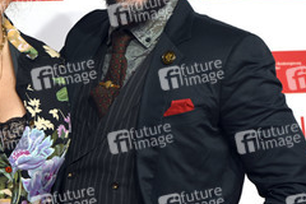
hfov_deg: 8.4
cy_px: 43
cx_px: 30
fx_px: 2074
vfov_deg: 5.6
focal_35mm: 244
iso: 1000
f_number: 6.3
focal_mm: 130
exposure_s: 1/160
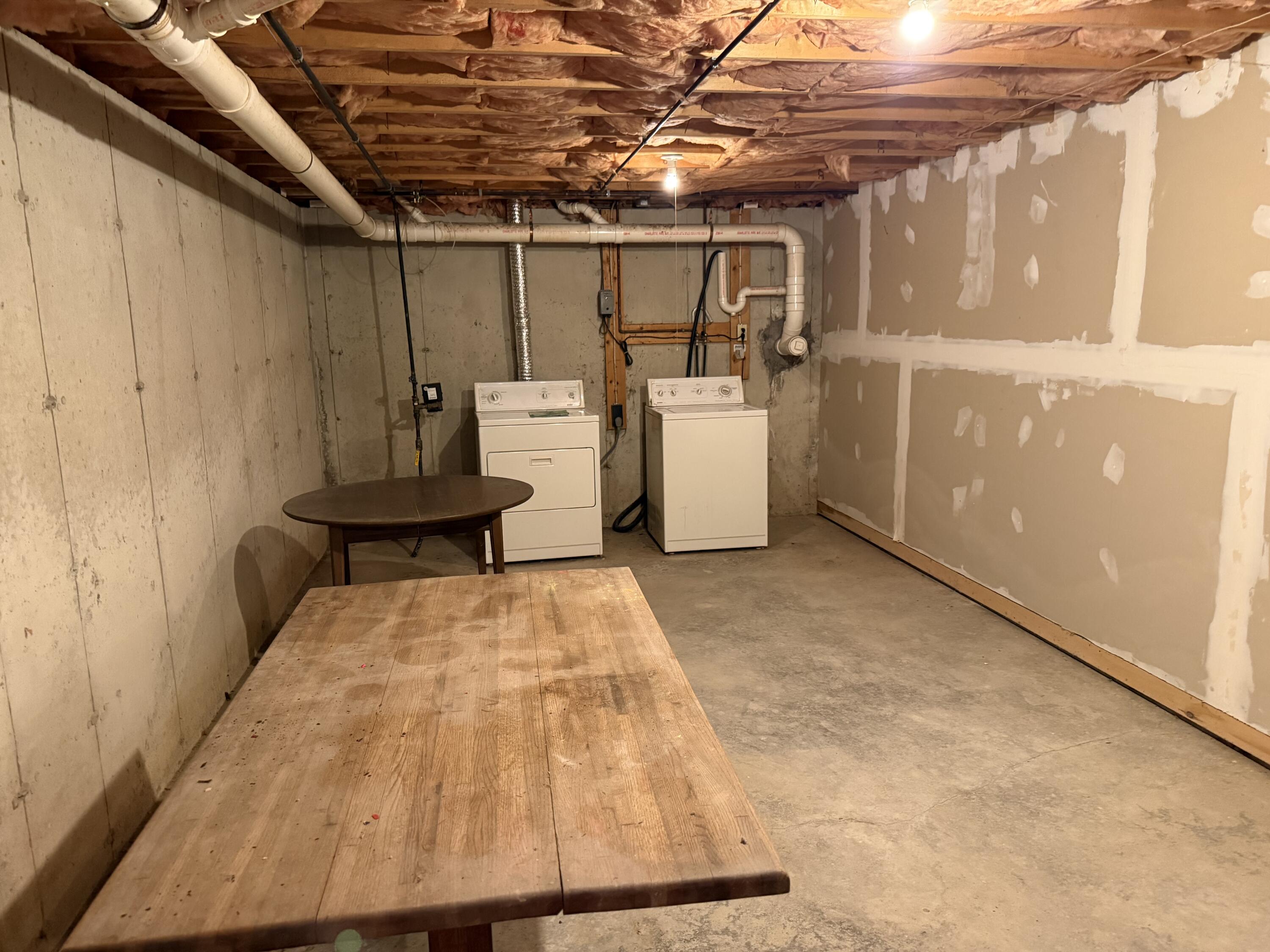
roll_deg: +1.2
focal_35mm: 24
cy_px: 476
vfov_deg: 56.8
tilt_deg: -10.2
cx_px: 635
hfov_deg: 71.6
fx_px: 881
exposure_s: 1/40
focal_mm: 6.76
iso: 640
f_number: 1.78
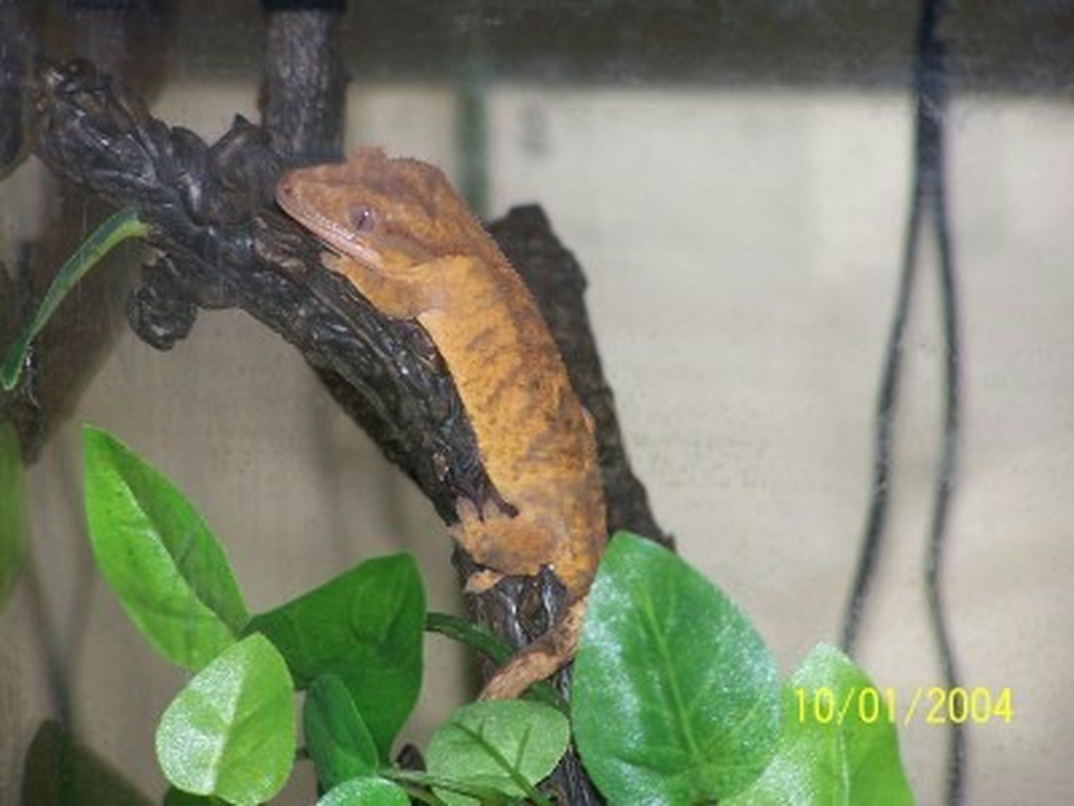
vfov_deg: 4.1
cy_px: 403
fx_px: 11387
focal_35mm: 367
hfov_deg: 5.4
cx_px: 537
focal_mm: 60.8
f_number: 3.6
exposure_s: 1/350
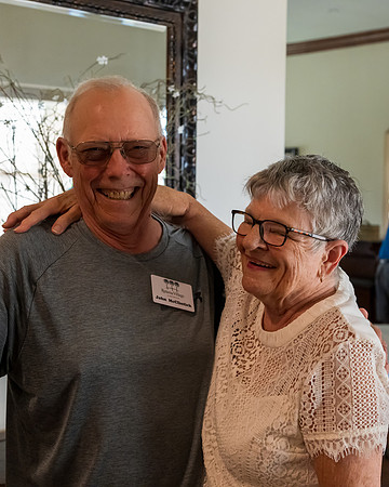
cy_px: 244
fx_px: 770
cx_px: 242
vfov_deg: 35.1
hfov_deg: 28.3
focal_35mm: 53
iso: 4500
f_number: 4
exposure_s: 1/200
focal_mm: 38
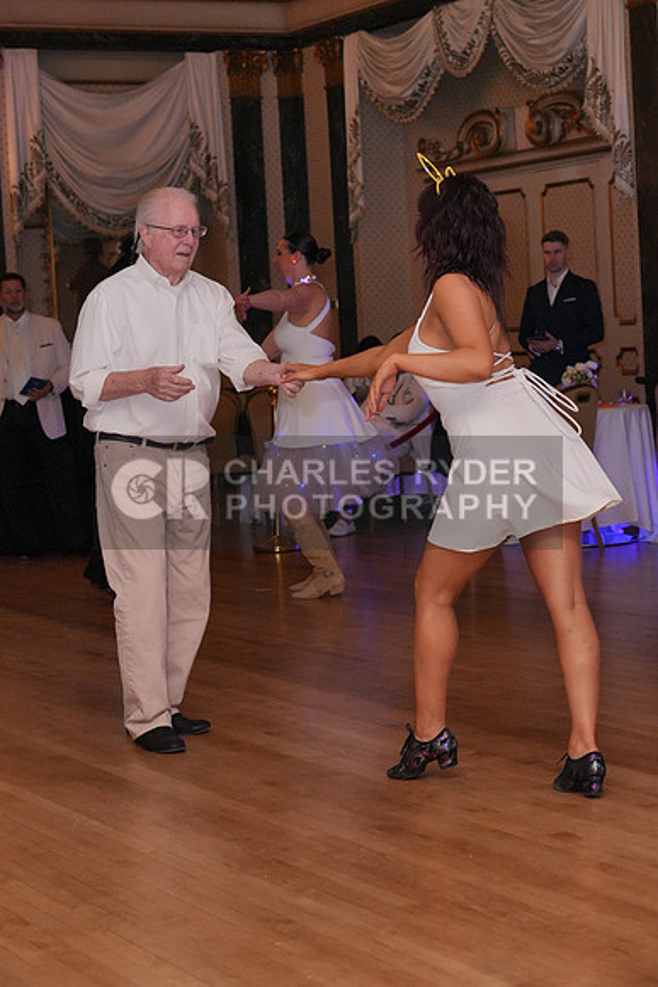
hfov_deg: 17.7
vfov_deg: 26.3
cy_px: 494
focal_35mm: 77
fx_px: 2110
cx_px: 329
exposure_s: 1/250
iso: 5000
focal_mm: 77
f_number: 5.6
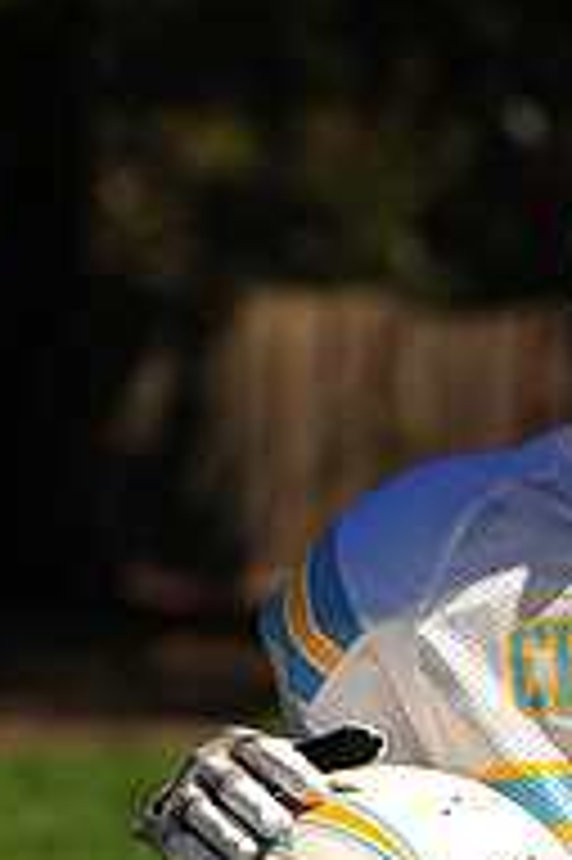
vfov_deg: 5.4
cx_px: 599
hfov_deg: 3.6
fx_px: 9049
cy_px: 1076
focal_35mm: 379
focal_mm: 125
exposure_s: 1/1250
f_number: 5
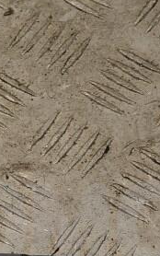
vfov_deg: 10.2
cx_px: 107
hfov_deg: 6.5
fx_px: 1415
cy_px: 273
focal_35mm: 203
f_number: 5.6
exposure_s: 1/125
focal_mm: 32
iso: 250
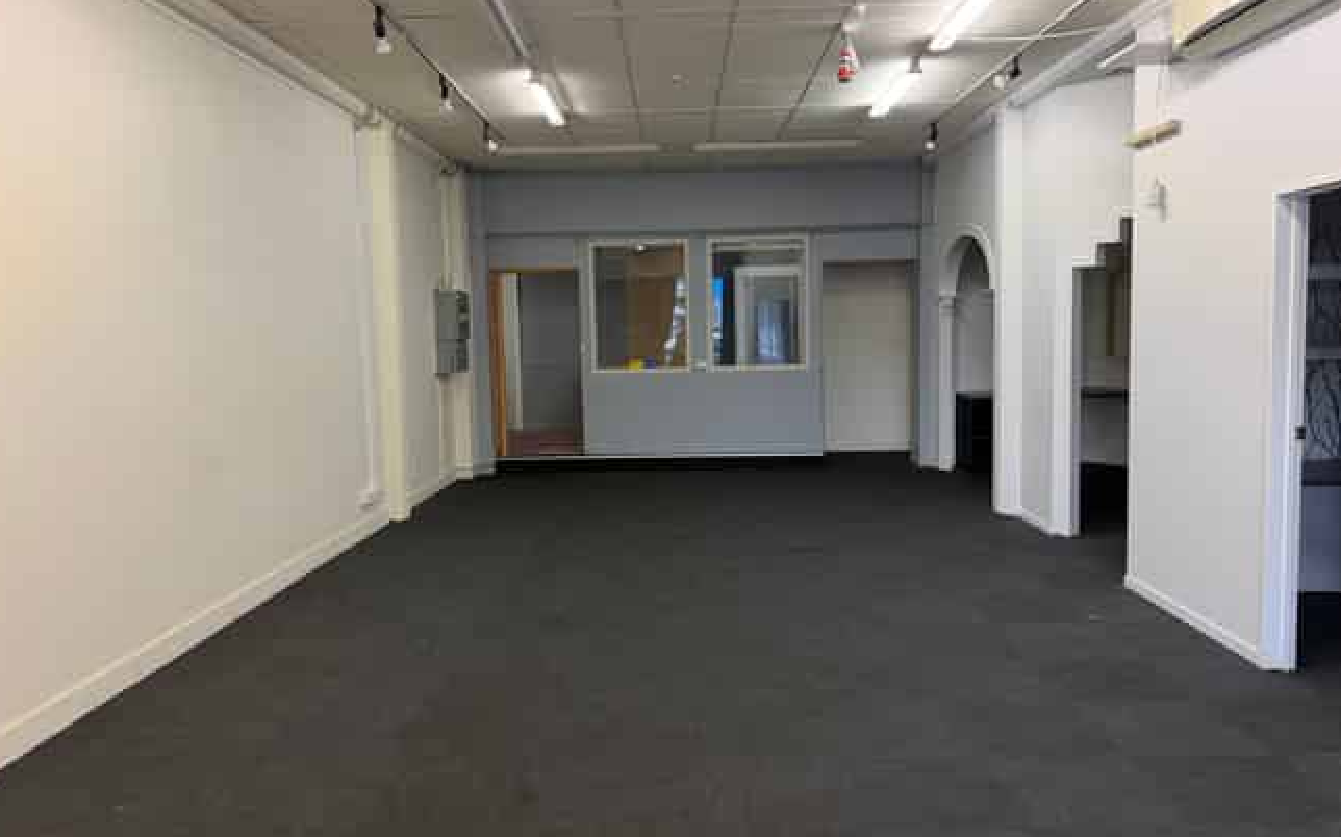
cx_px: 658
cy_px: 403
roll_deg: +1.2
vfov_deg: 47.5
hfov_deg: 70.4
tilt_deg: -3.1
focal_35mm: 26
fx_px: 950
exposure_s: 1/100
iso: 200
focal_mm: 6.76
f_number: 1.78
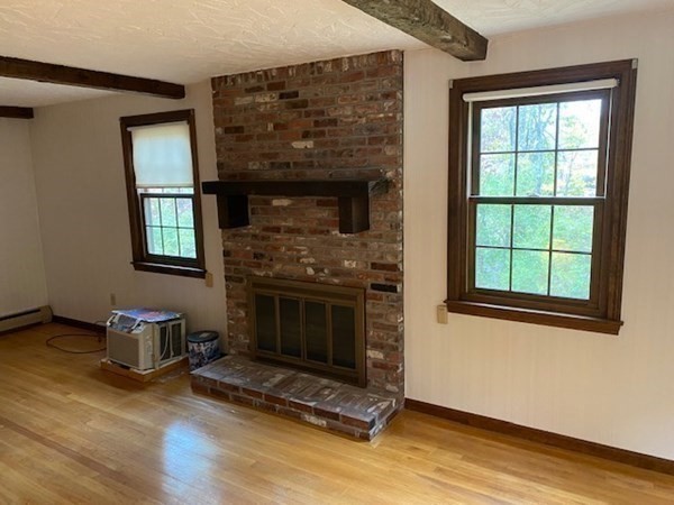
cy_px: 252
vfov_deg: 53.1
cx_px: 337
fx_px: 506
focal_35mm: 26
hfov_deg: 67.3
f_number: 1.8
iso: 500
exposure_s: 1/40
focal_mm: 4.25
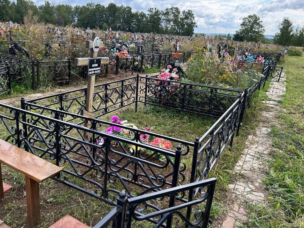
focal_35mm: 28
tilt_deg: -21.5
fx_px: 246
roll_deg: +0.3
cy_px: 106
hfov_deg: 63.4
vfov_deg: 49.7
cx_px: 147
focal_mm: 5.7
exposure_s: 1/808
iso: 50
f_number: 1.5
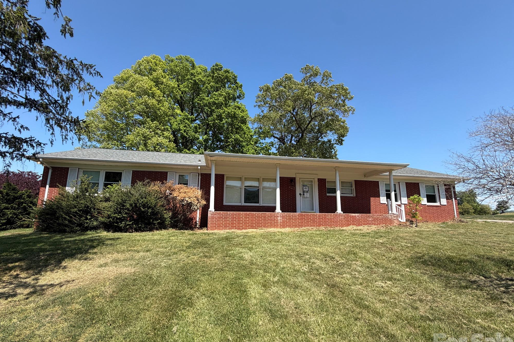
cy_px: 186
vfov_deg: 77.2
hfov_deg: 100.4
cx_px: 251
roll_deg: -0.7
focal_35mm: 15
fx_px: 214
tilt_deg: +8.9
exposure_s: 1/770
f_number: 2.2
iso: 32
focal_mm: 2.22
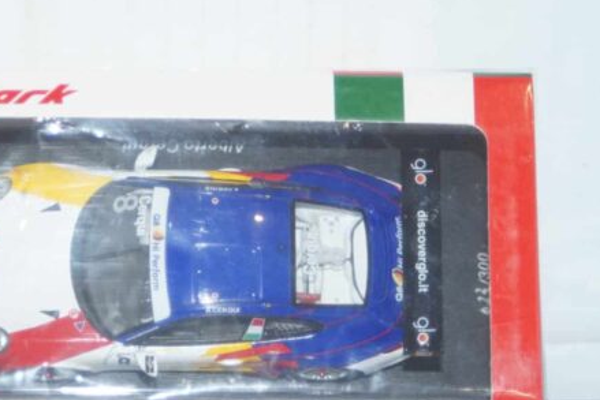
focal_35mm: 164
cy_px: 263
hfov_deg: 12.5
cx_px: 194
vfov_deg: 8.4
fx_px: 2734
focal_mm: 80
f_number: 5.6
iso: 800
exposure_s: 1/80
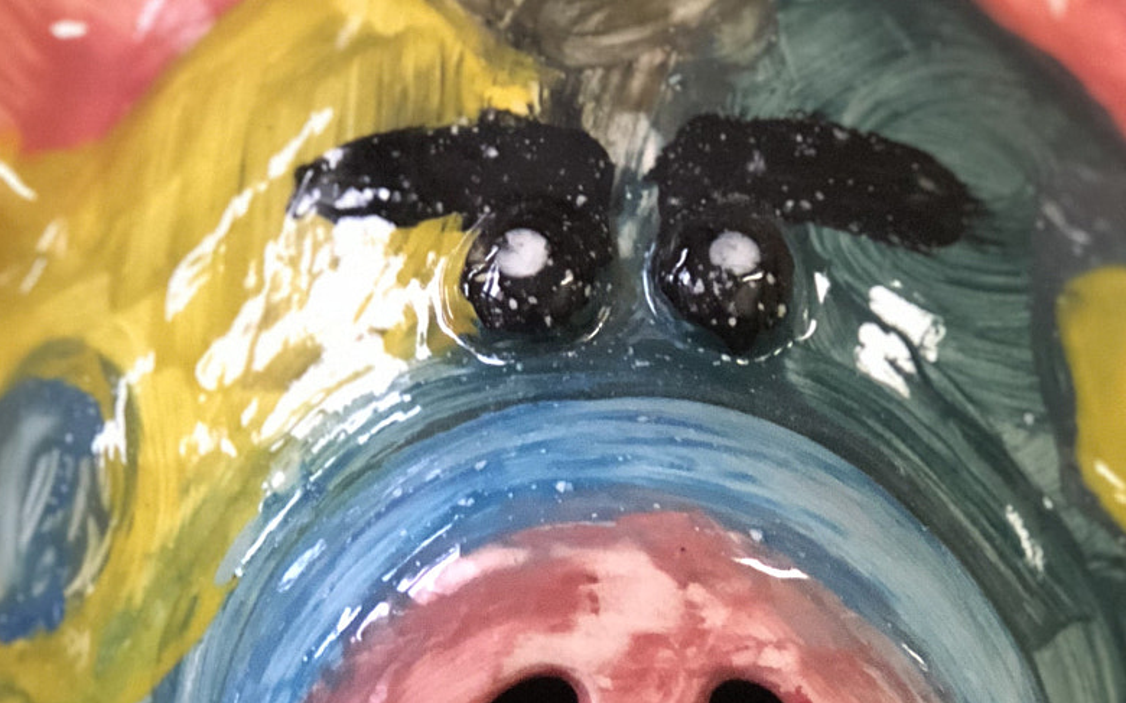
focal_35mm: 124
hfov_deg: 16.8
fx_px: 3804
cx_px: 629
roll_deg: +0.8
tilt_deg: -6.7
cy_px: 577
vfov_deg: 10.5
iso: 1000
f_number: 2.8
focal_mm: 6.6
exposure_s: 1/60
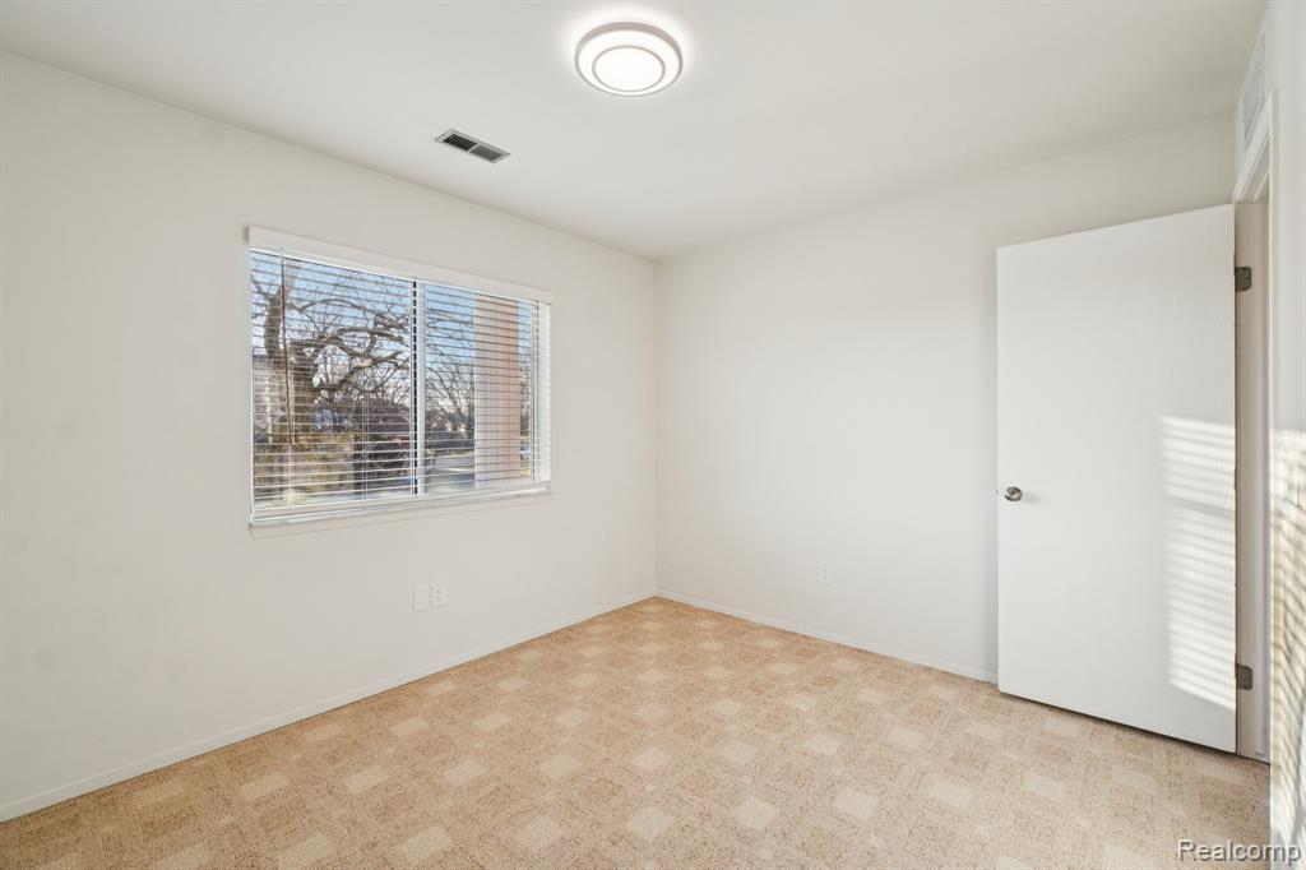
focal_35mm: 15
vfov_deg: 77.3
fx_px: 544
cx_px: 653
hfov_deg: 100.4
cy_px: 435
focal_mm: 10
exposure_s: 1/30
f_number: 8
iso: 160
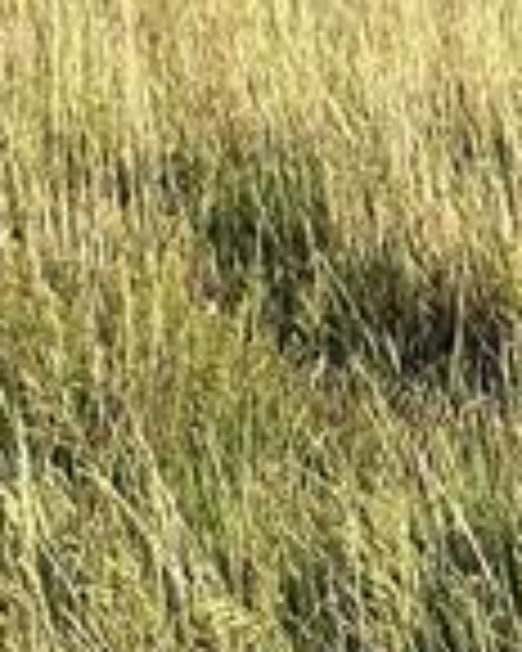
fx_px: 10254
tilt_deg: +3.7
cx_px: 1984
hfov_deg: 2.8
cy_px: -652
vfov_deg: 3.6
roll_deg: +1.0
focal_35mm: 531
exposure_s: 1/358
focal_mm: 9
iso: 32
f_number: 2.8
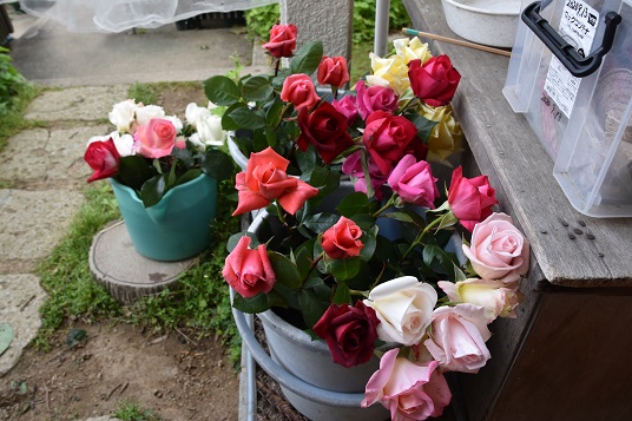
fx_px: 501
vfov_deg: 45.5
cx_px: 289
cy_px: 203
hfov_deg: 64.4
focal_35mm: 29
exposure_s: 1/100
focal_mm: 17
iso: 400
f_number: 5
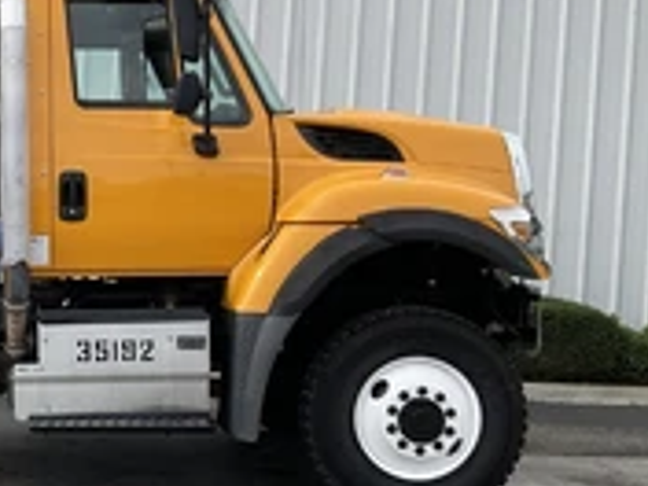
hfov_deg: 27.7
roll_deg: -3.1
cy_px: 243
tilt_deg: -2.3
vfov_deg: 22.3
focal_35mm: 66
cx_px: 4
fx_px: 1235
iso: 16
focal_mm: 3
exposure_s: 1/883
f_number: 1.8
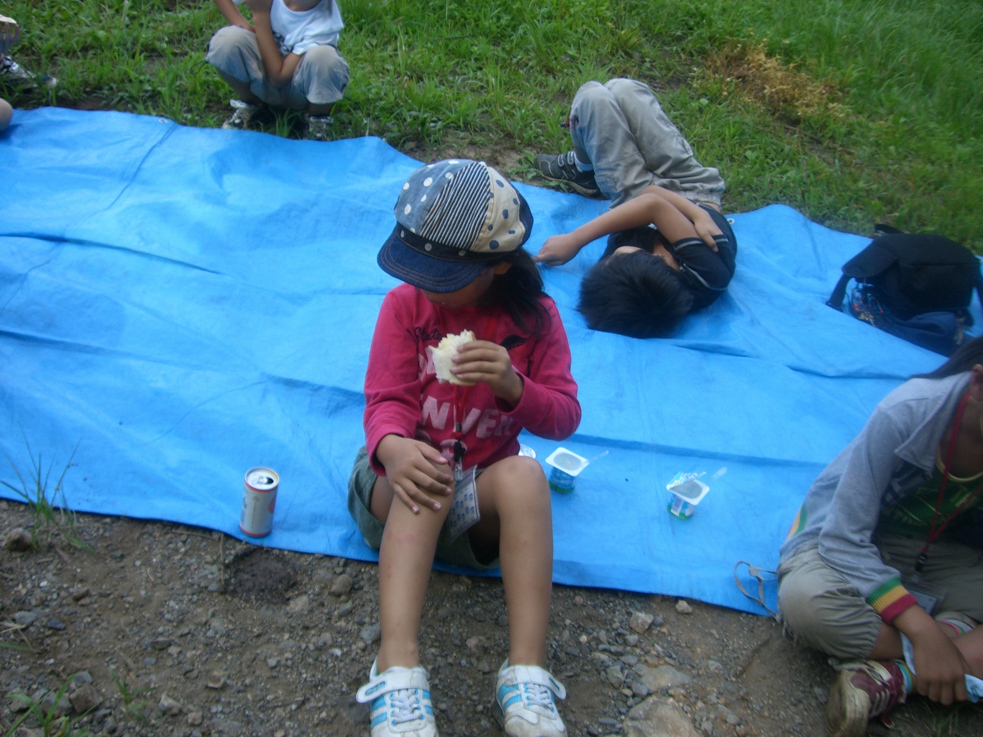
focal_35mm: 38
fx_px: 1079
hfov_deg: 49.0
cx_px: 492
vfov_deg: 37.7
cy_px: 368
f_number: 2.7
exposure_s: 1/125
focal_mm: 6.2
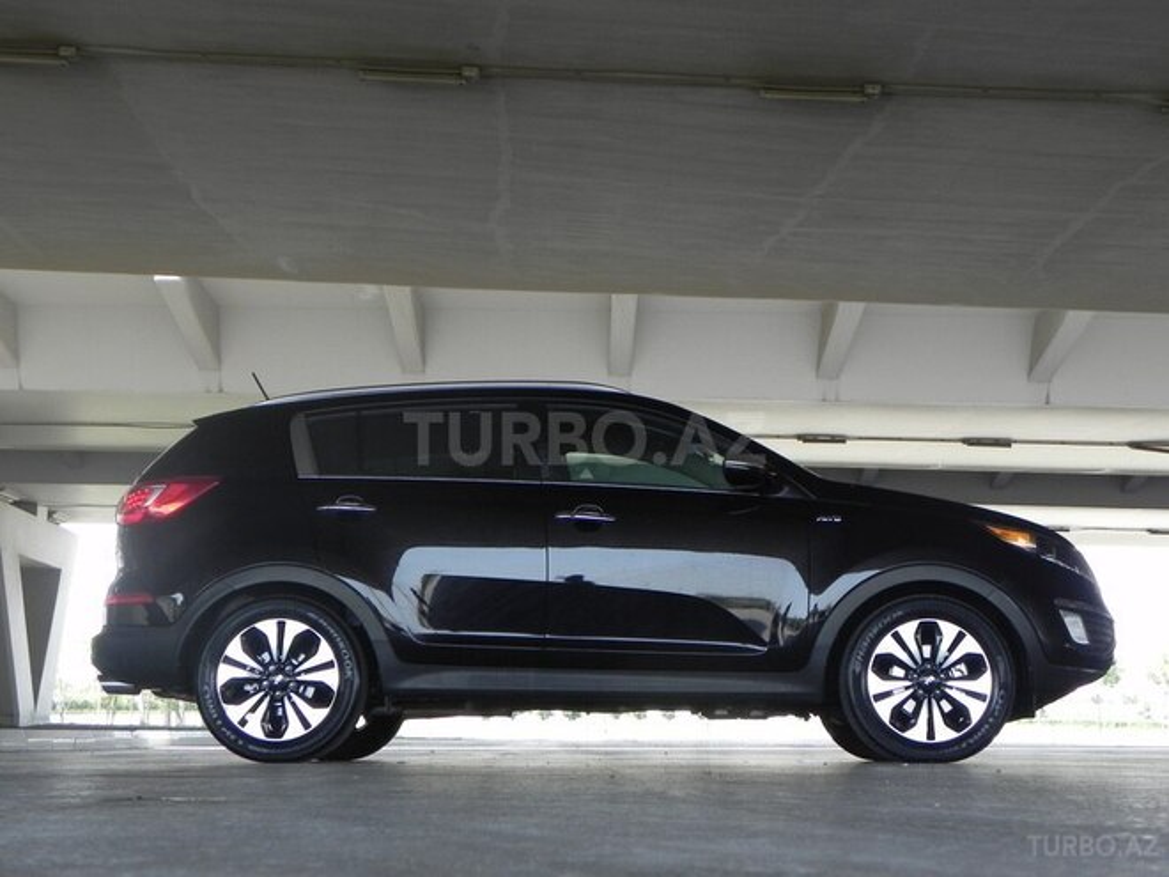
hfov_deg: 29.4
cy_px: 438
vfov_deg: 22.3
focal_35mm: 66
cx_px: 584
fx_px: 2229
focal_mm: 11.8
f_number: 4
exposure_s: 1/125
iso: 160
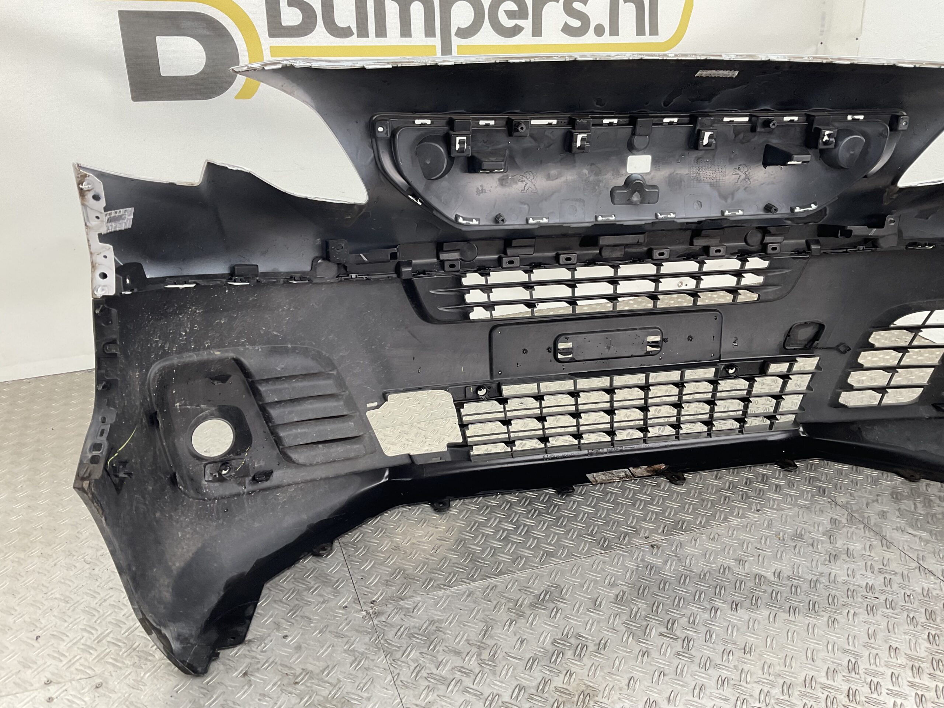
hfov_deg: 61.7
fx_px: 791
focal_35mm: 29
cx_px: 472
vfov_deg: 48.2
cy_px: 354
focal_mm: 3
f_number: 1.8
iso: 40
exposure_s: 1/120
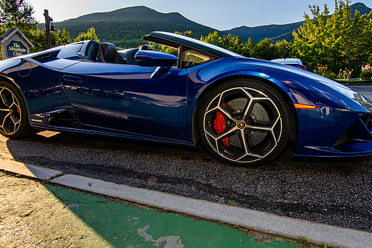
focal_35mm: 21
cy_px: 125
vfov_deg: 59.5
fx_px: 217
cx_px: 178
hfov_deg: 81.2
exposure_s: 1/50
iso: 400
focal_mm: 12
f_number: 16
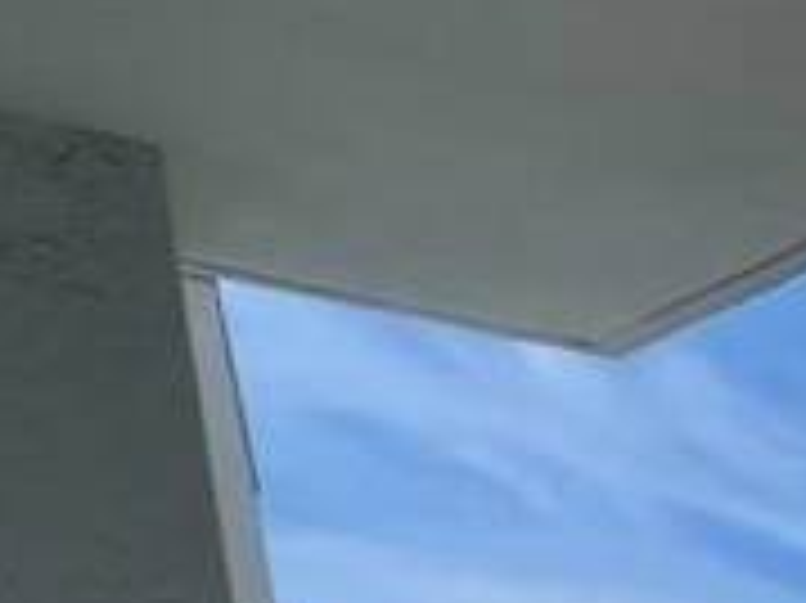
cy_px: 1606
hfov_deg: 10.7
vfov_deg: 11.7
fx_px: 2164
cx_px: 2580
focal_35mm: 93
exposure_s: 1/1946
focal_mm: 1.57
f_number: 1.8
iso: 32
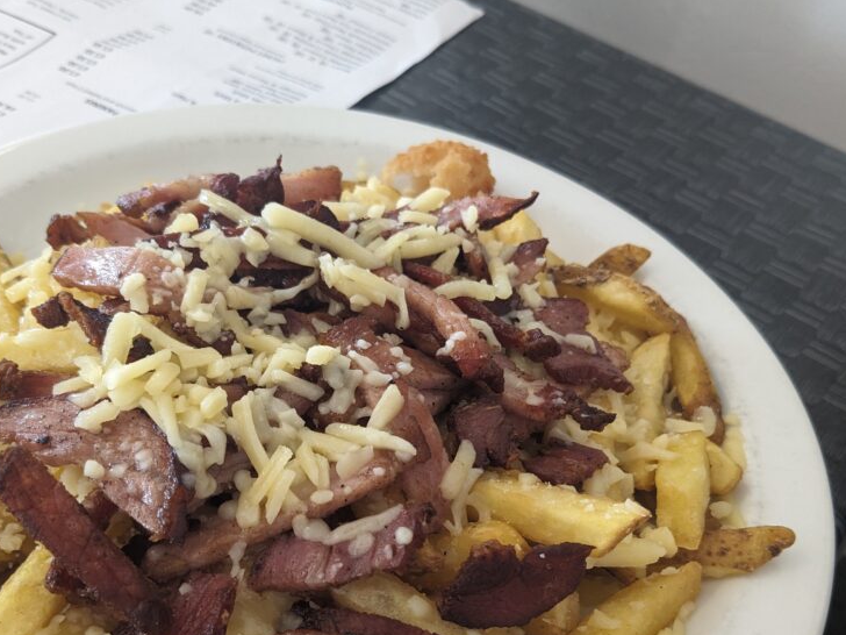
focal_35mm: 38
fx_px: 929
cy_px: 406
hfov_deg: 48.9
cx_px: 375
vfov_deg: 37.4
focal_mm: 4.38
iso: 83
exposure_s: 1/99.9
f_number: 1.73
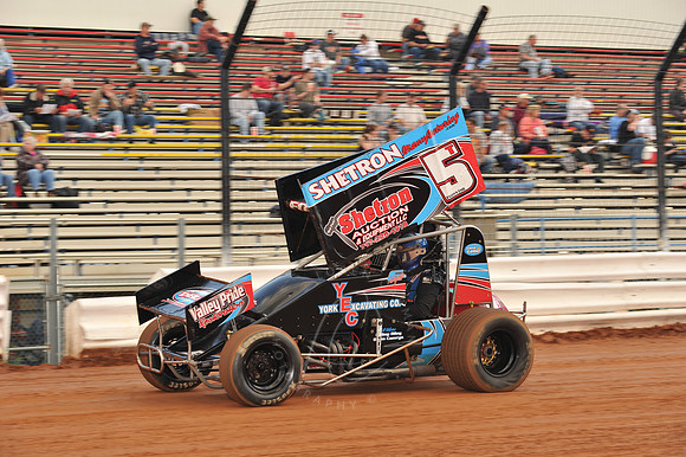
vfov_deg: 12.2
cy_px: 228
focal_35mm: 112
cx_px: 343
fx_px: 2133
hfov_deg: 18.3
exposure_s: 1/250
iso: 800
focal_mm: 112
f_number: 8
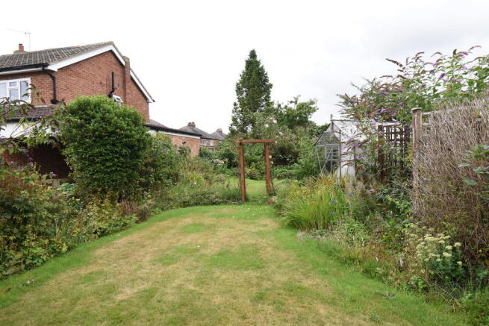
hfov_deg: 81.2
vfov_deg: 59.5
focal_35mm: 21
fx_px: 285
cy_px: 163
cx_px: 244
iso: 400
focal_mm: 14
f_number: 7.1
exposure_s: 1/200
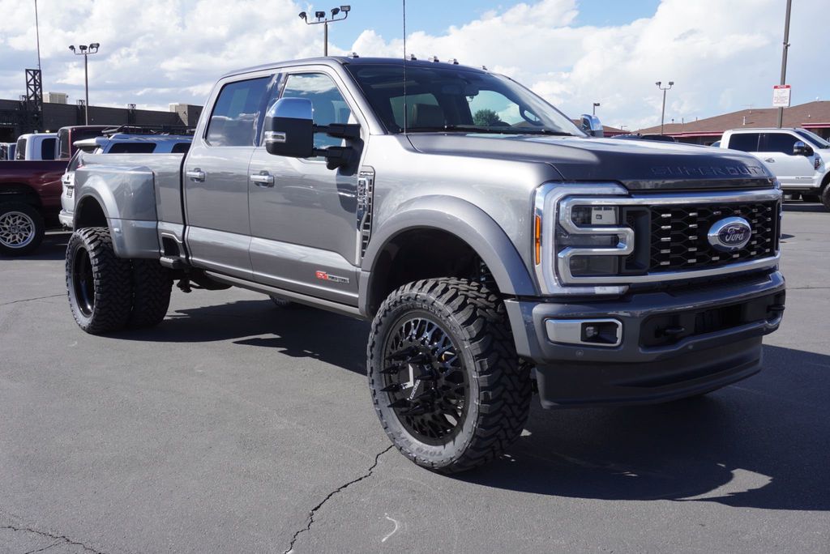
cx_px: 415
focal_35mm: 34
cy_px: 277
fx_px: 796
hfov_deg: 55.1
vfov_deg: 38.4
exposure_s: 1/200
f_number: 8
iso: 100
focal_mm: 23
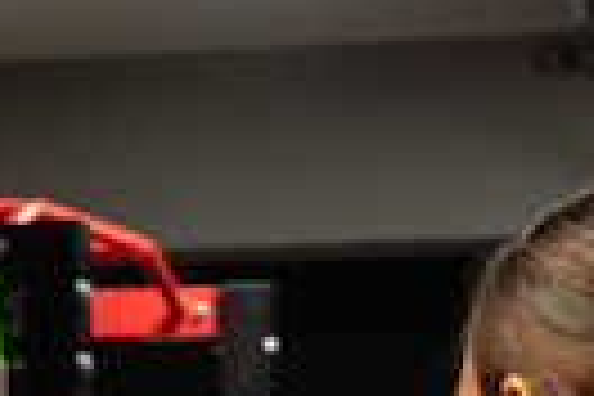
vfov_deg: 5.7
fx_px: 3844
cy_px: 934
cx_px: 54
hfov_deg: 8.8
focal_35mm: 233
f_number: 5
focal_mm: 48
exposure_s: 1/125
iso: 6400
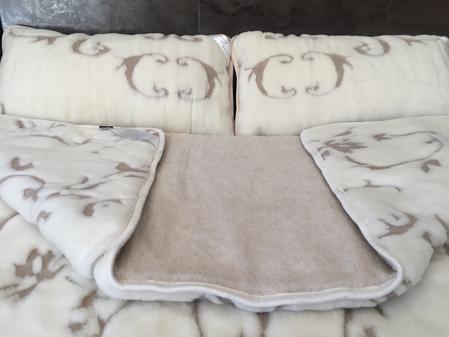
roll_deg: -0.9
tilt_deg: -24.6
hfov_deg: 61.7
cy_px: 168
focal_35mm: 29
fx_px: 376
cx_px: 224
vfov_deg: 48.2
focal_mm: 4.15
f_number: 2.2
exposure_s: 1/33
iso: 32
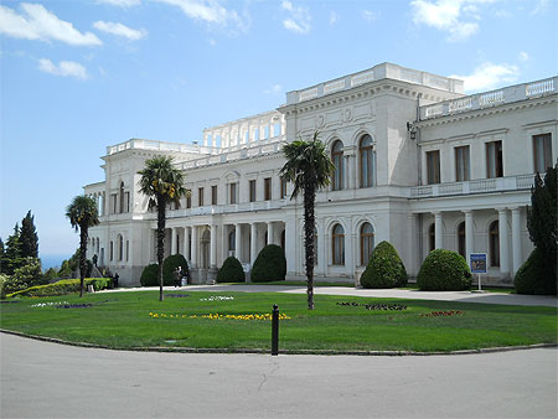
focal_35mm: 41
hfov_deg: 45.8
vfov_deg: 35.2
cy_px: 210
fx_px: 661
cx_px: 279
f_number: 5.5
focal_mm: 6.72
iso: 80
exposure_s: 1/250
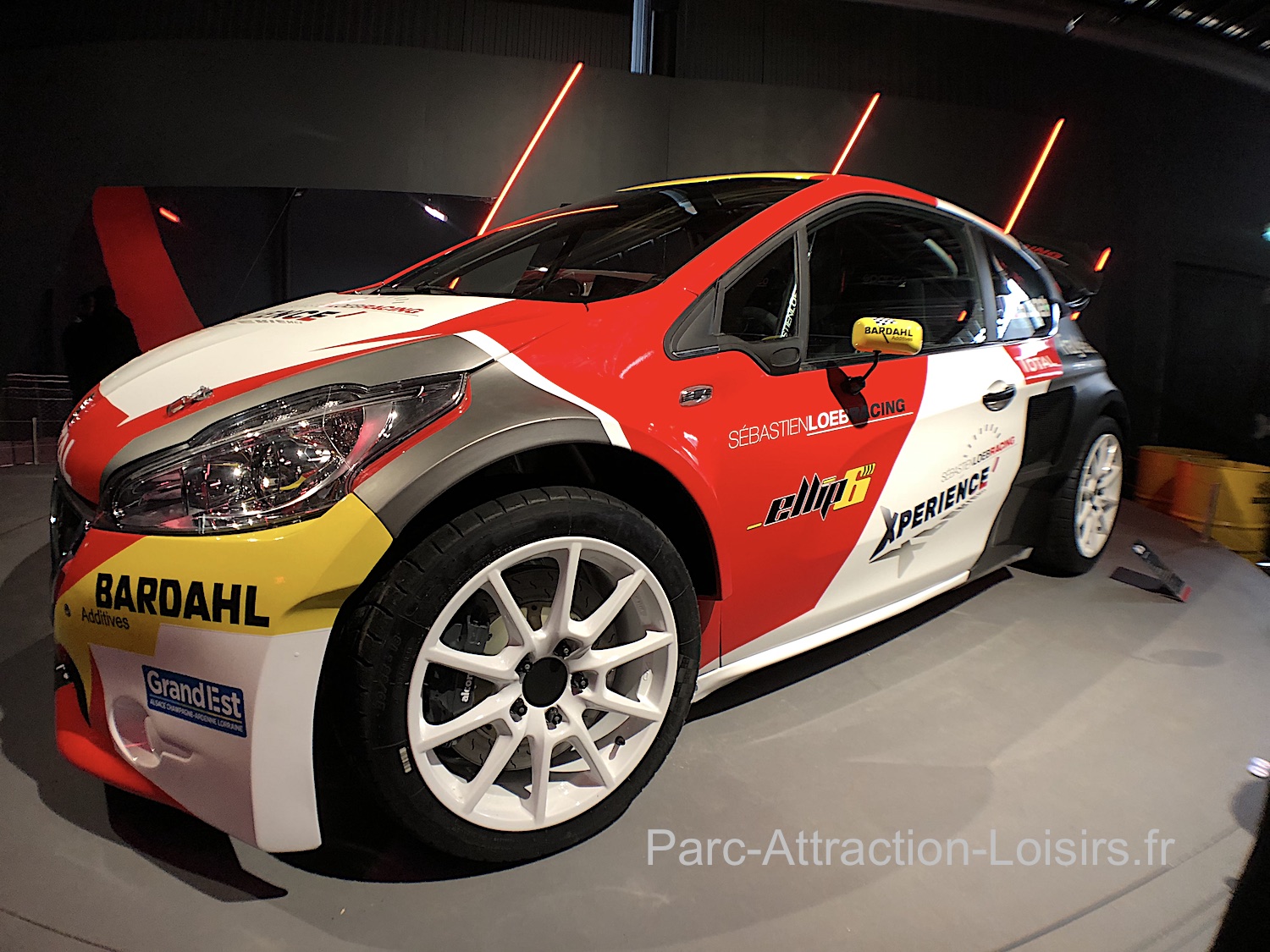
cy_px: 476
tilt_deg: -7.7
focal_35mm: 28
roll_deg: -1.7
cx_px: 635
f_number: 1.8
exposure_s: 1/17
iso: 50
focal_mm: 4
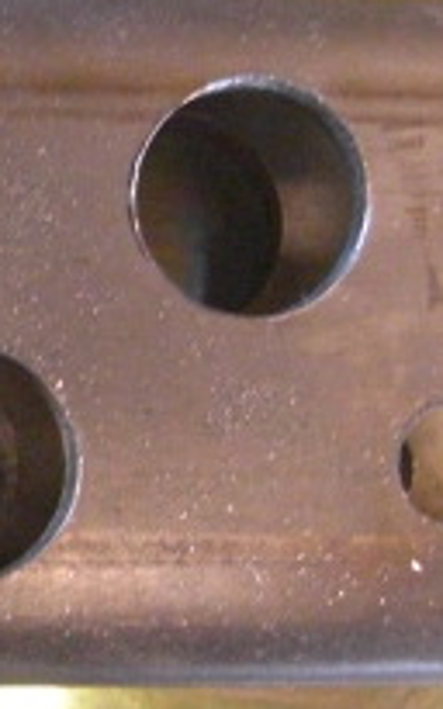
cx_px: -315
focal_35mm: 126
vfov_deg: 16.6
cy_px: 384
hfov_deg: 9.9
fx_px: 2436
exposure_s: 1/20
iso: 800
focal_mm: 7.9
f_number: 2.8
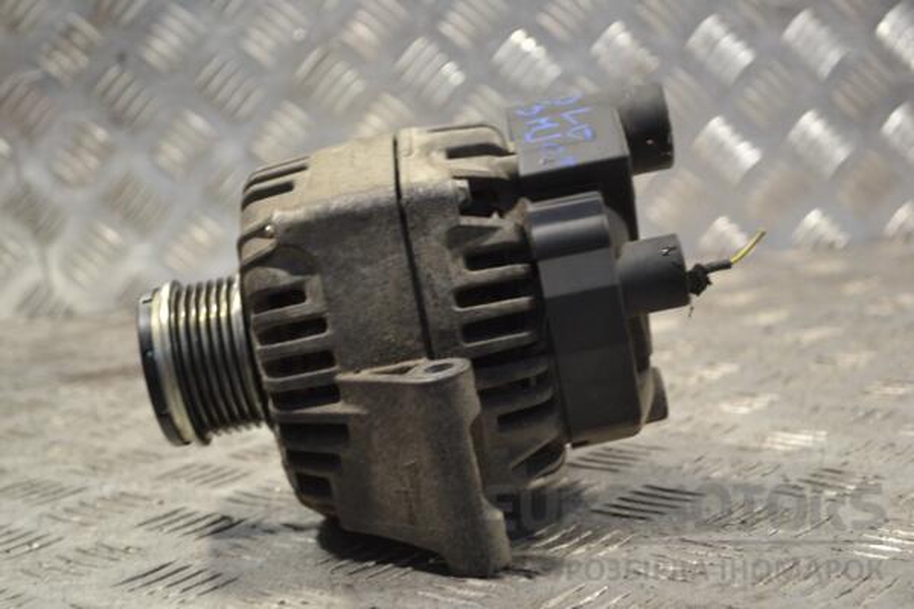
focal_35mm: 66
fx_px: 1676
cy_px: 304
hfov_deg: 30.5
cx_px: 457
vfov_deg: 20.6
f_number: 5.3
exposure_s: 1/30
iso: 320
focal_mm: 44
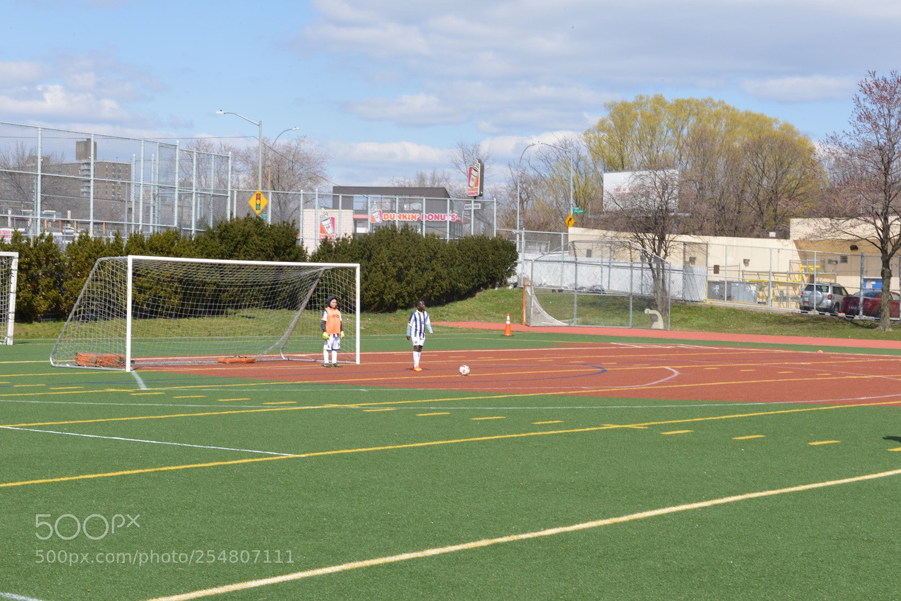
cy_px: 300
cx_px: 450
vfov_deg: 19.5
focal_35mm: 70
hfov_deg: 28.8
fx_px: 1752
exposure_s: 1/60
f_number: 22
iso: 200
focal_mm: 70
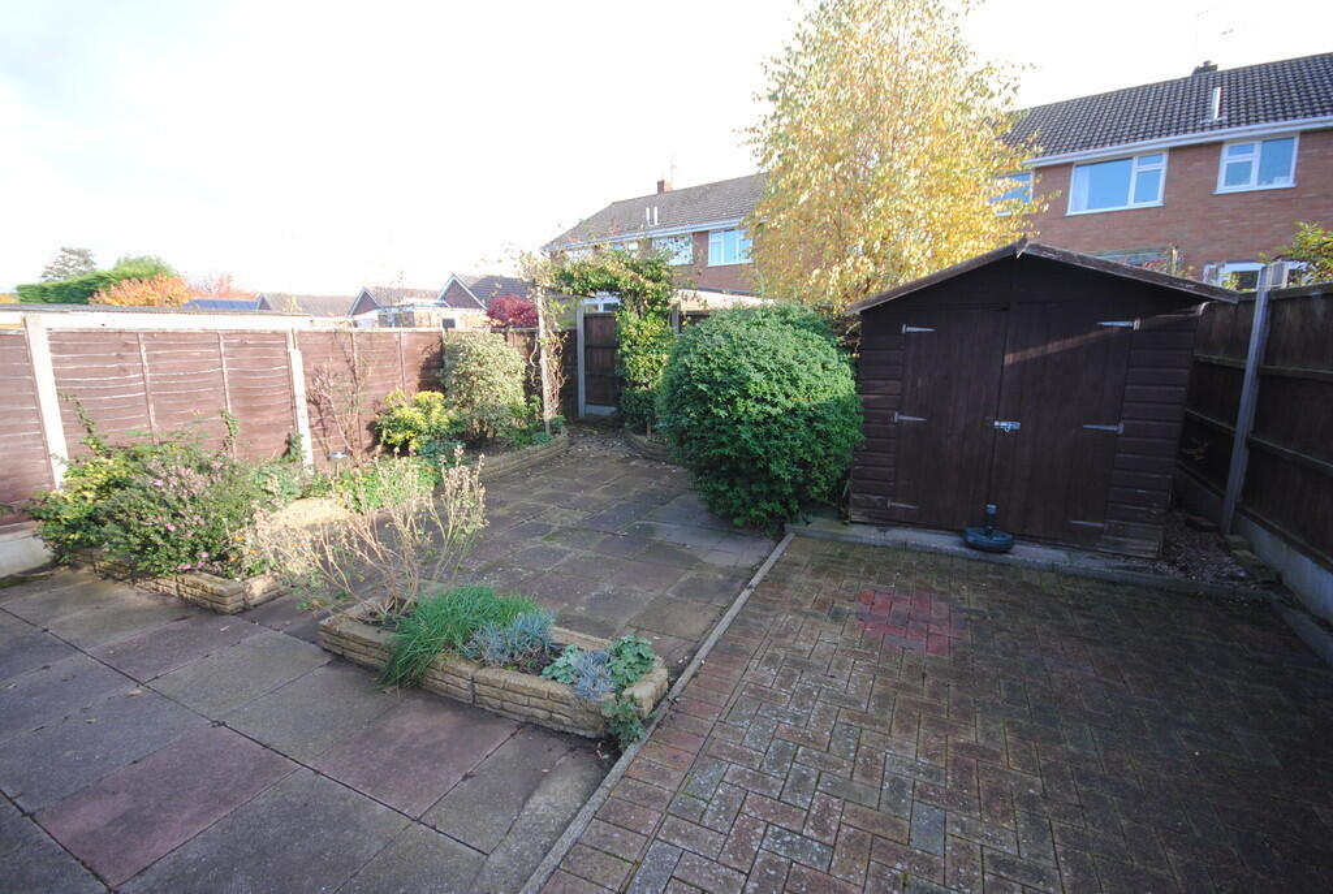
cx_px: 666
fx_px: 556
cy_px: 447
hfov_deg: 100.3
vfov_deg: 77.6
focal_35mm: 15
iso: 200
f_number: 5.6
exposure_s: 1/125
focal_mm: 10
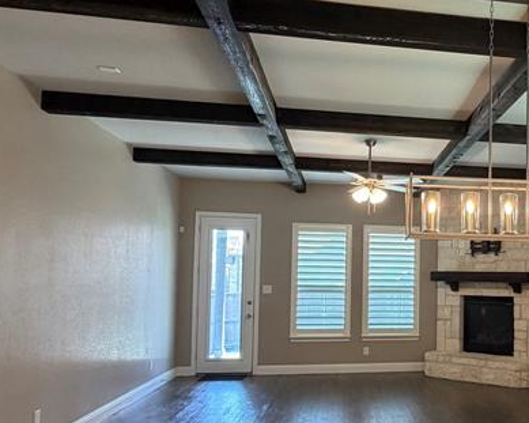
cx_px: 461
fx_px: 563
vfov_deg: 40.9
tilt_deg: +1.8
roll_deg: -0.5
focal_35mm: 36
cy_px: 261
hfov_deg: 46.2
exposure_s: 1/60
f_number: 2.2
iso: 200
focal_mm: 2.22
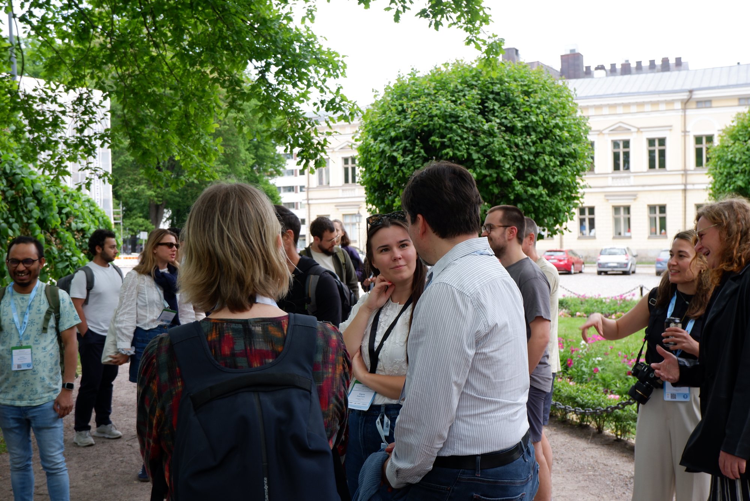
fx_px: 813
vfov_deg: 34.3
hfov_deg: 49.5
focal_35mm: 39
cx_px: 375
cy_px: 250
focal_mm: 26.4
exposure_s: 1/125
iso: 200
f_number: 5.6
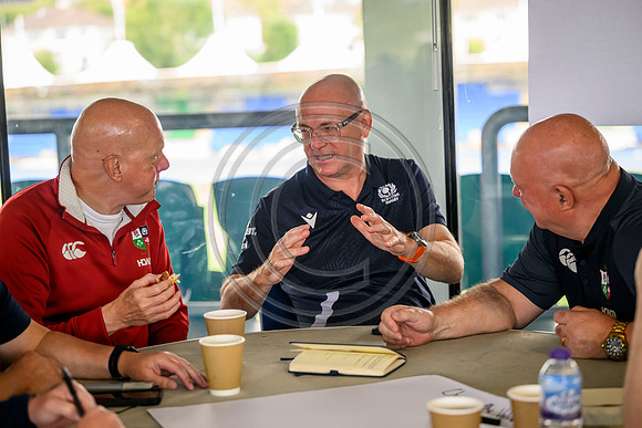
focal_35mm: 89
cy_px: 214
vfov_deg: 15.4
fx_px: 1587
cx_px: 321
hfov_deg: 22.9
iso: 2500
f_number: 3.2
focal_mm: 89
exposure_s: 1/800
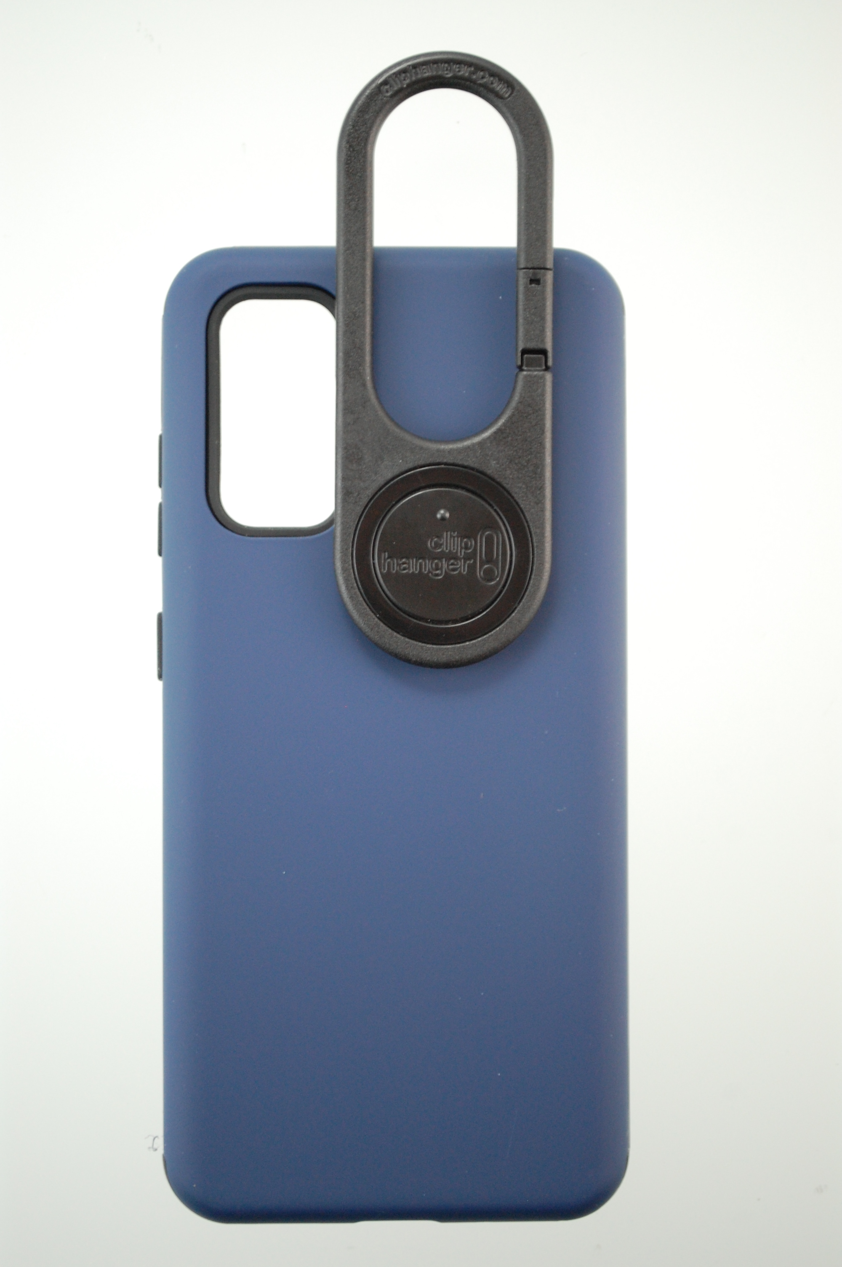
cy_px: 634
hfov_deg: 18.9
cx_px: 421
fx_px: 2530
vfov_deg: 28.1
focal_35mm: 72
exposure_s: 1/30
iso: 800
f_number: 5.6
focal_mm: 48
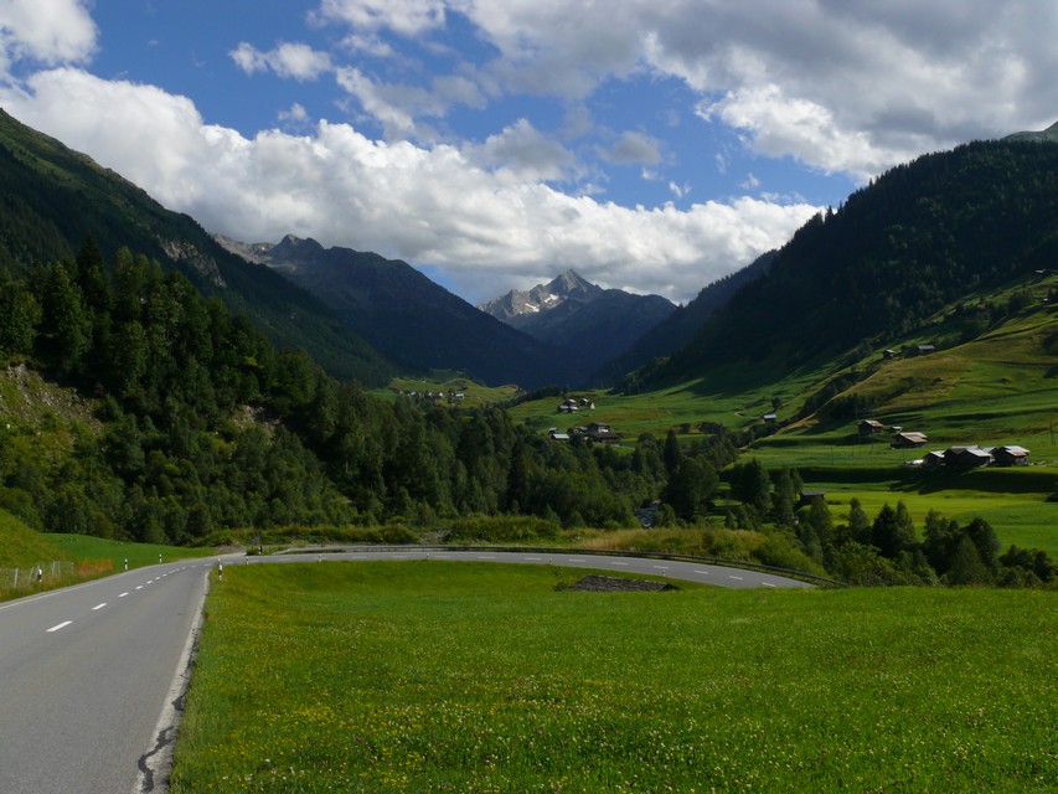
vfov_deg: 40.7
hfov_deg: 52.6
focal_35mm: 35
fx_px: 1070
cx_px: 529
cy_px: 397
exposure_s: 1/400
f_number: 8
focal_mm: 7.4
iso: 100
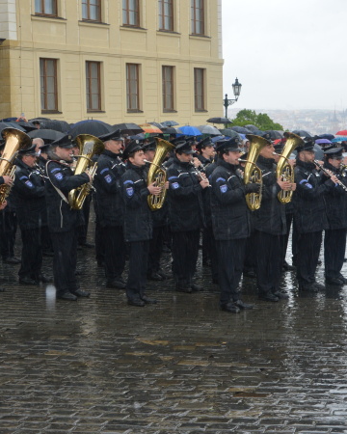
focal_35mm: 75
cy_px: 225
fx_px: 963
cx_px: 191
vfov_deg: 25.4
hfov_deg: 20.4
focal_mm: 48
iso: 1600
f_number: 14
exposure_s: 1/160
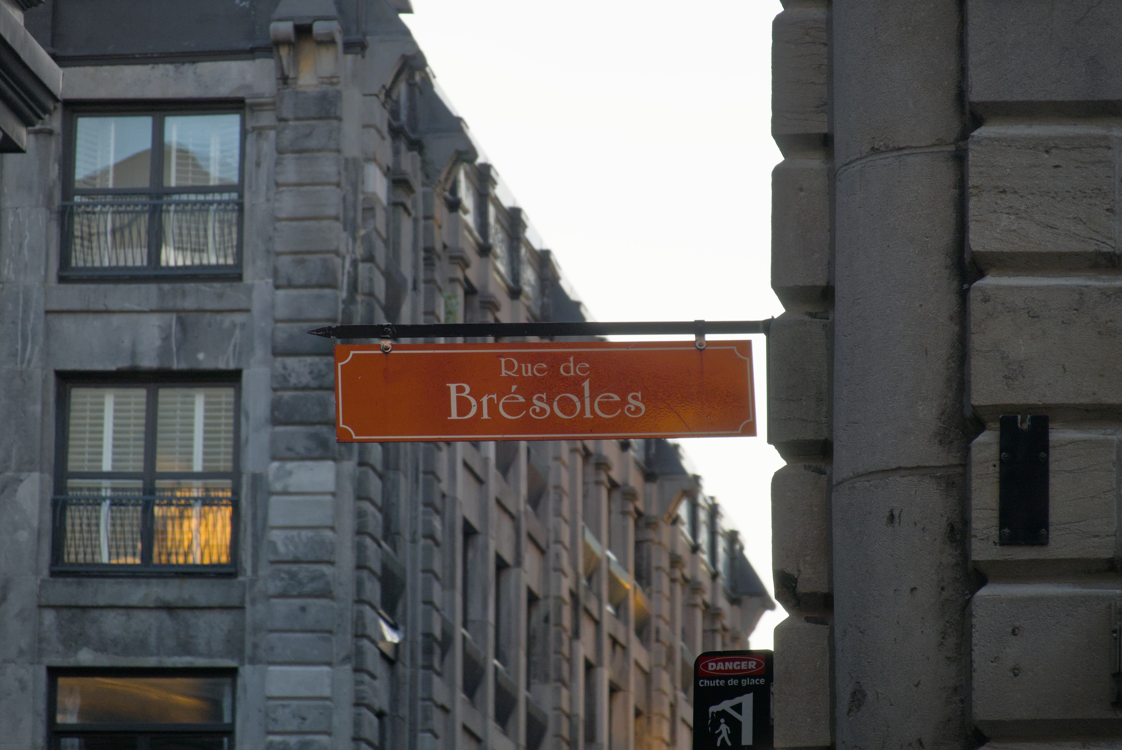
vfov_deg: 6.9
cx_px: 561
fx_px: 6238
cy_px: 375
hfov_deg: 10.3
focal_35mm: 200
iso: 200
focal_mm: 72
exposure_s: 1/200
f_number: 4.5
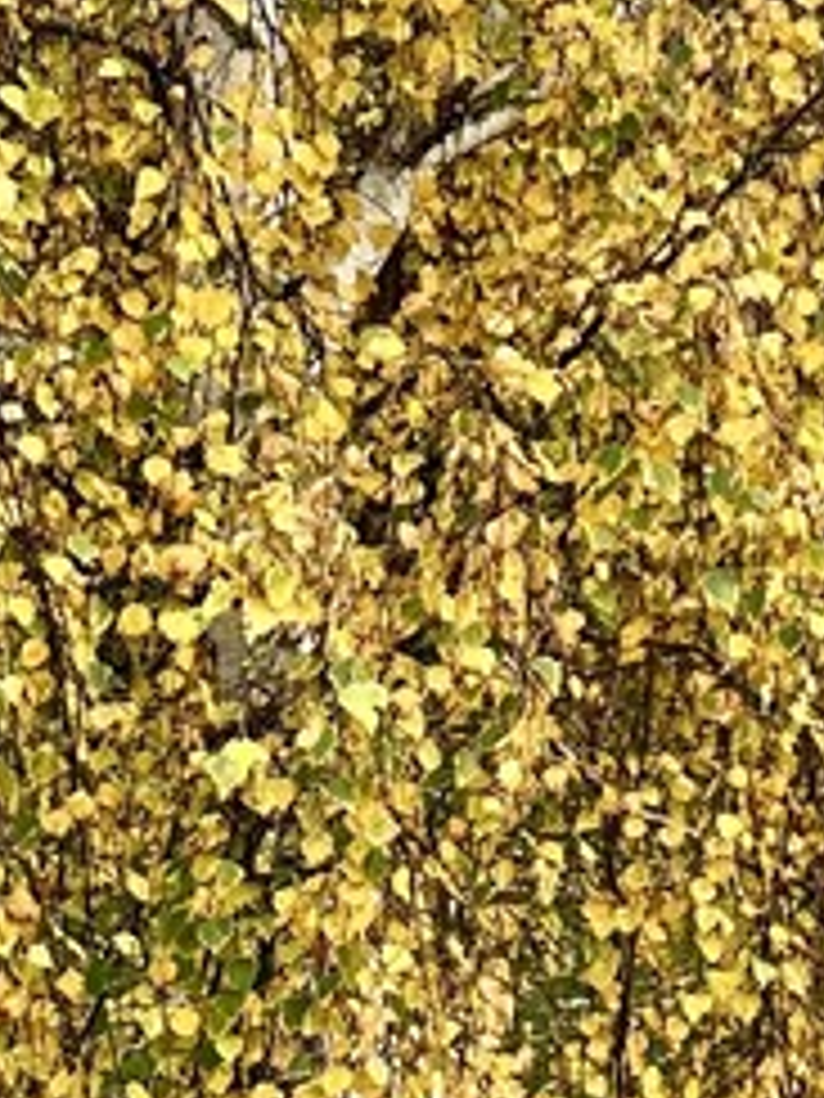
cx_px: 1580
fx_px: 3745
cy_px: 482
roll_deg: -0.4
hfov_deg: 11.5
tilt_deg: -8.3
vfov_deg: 16.7
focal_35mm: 118
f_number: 1.78
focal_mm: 6.86
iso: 80
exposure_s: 1/756
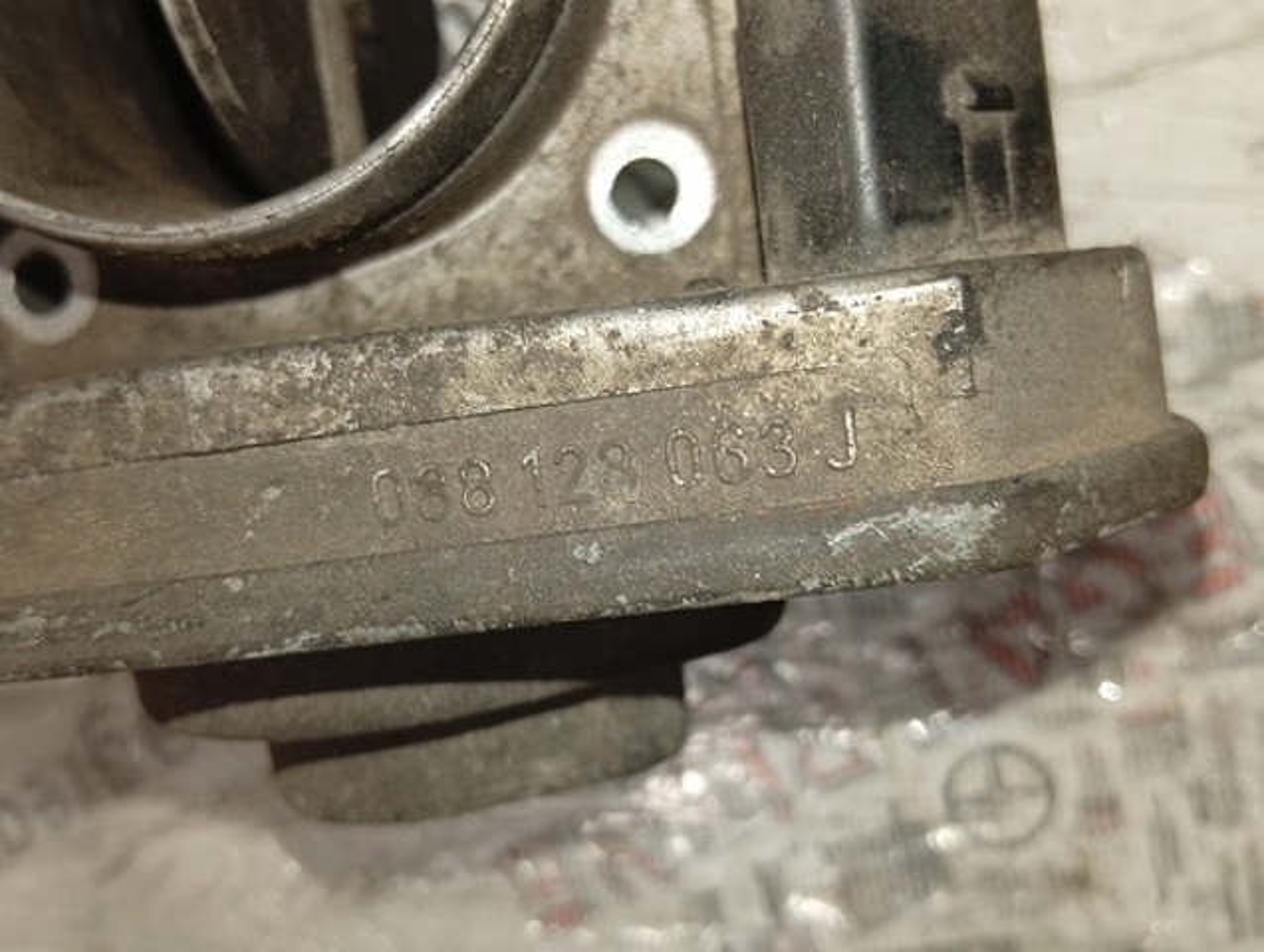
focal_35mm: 31
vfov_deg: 45.6
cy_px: 476
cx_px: 632
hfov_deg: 58.3
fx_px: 1134
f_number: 1.8
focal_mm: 3.96
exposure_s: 1/33.3
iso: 190
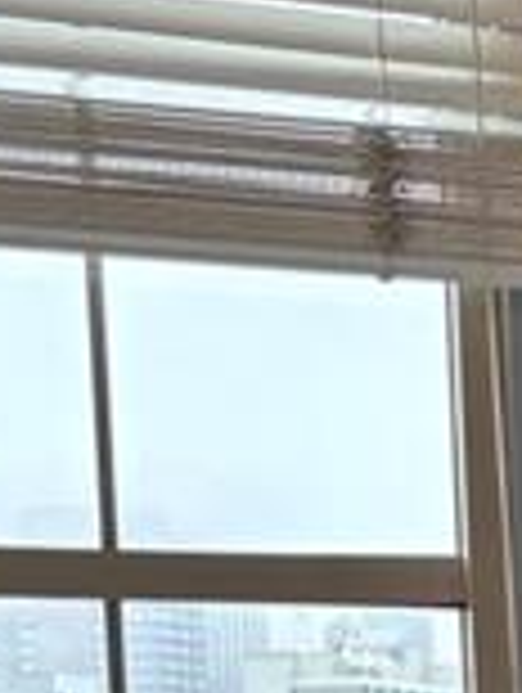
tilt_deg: -6.2
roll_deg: +0.4
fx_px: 4050
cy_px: 1350
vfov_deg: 9.2
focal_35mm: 202
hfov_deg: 6.6
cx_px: 1602
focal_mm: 5.96
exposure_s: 1/120
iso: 125
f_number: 1.6
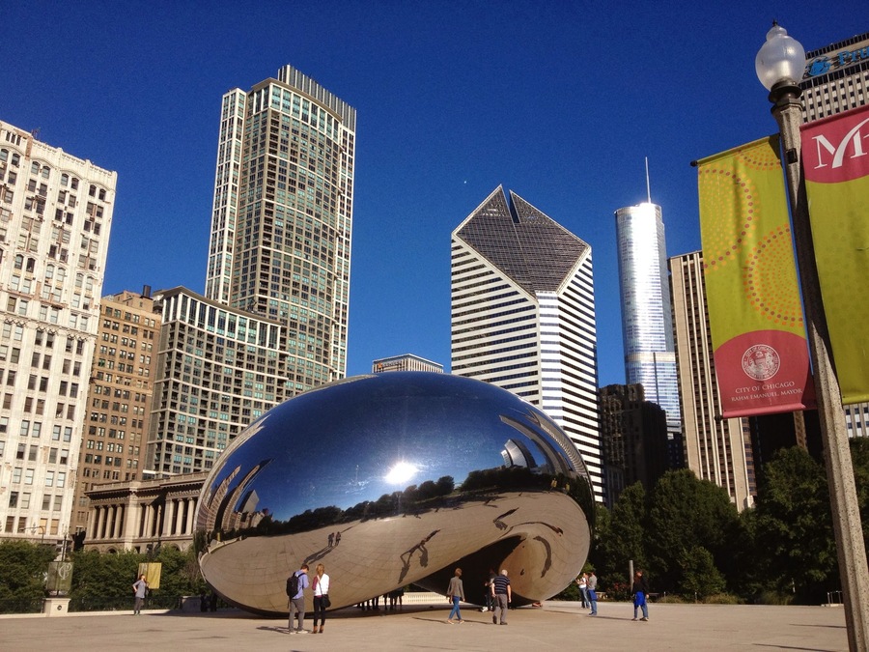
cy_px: 326
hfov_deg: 52.6
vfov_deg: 40.7
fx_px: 879
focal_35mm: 35
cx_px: 434
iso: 50
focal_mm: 4.28
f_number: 2.4
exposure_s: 1/2762
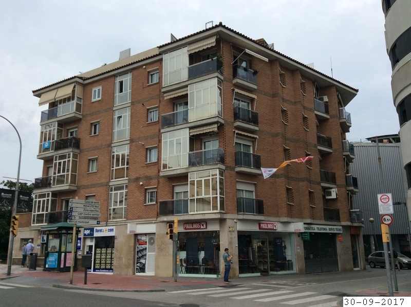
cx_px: 206
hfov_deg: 55.4
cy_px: 154
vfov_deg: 42.8
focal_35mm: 33
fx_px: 391
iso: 32
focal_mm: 3.3
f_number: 2.4
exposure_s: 1/724
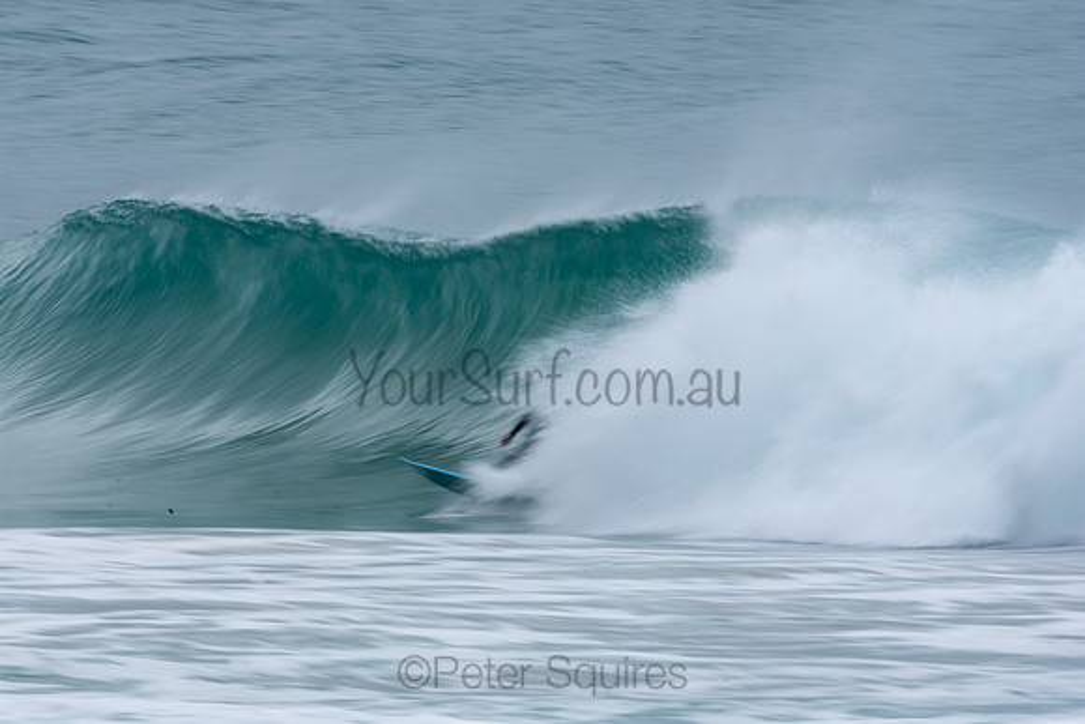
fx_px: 22608
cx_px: 542
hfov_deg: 2.7
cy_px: 362
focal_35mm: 750
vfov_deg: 1.8
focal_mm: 500
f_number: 25
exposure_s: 1/25
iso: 100
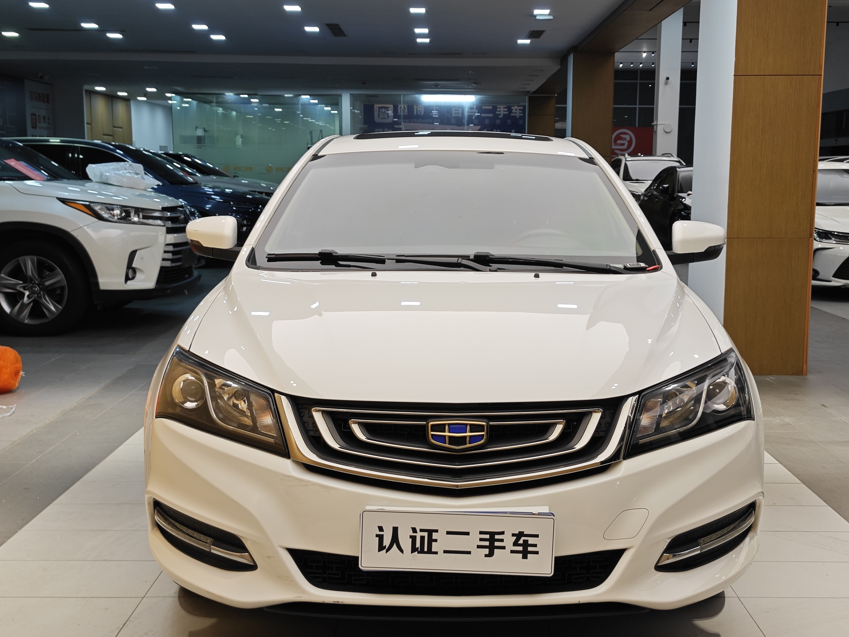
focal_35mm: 41
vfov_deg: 35.1
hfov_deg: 45.7
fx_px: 1005
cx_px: 454
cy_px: 339
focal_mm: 8.7
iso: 80
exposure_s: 1/100
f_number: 1.9
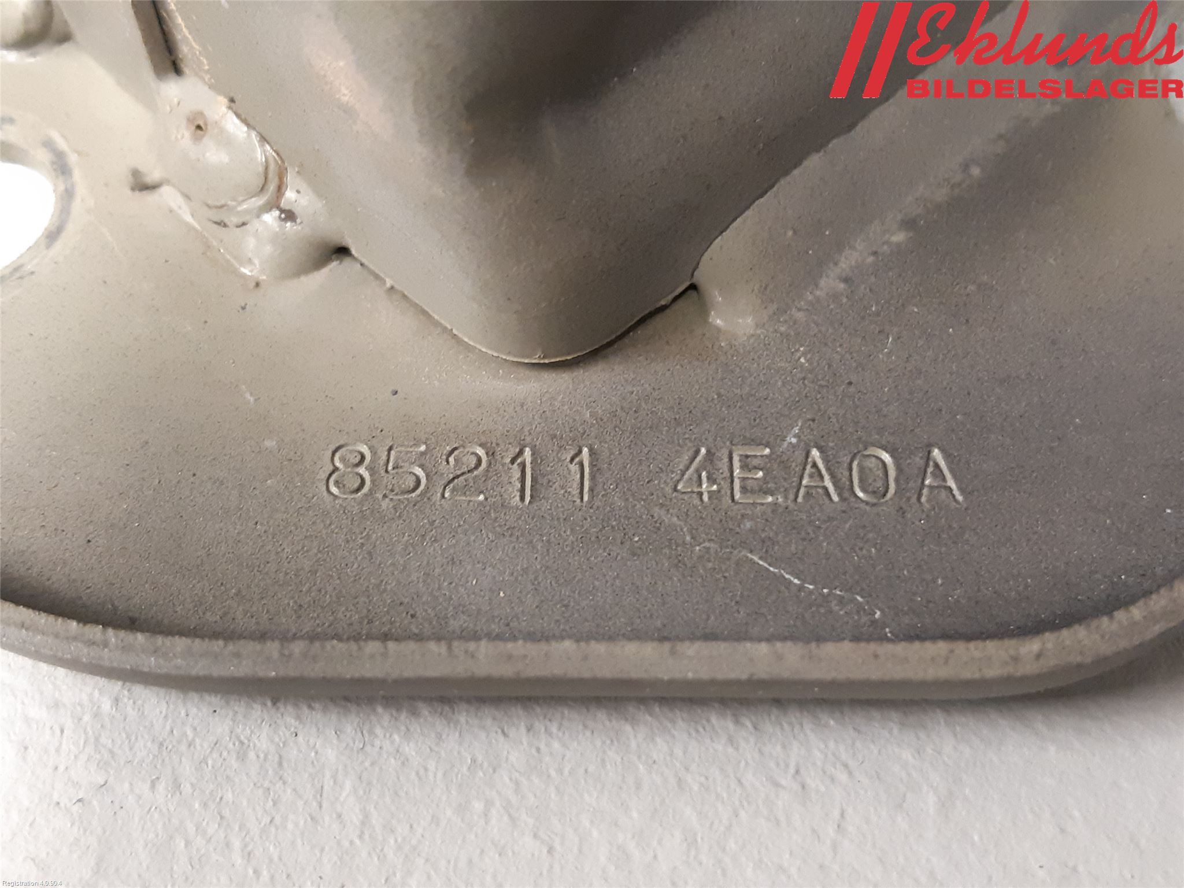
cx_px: 592
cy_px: 444
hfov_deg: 67.3
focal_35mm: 26
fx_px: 889
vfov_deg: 53.1
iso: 320
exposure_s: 1/25
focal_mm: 3.93
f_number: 1.7
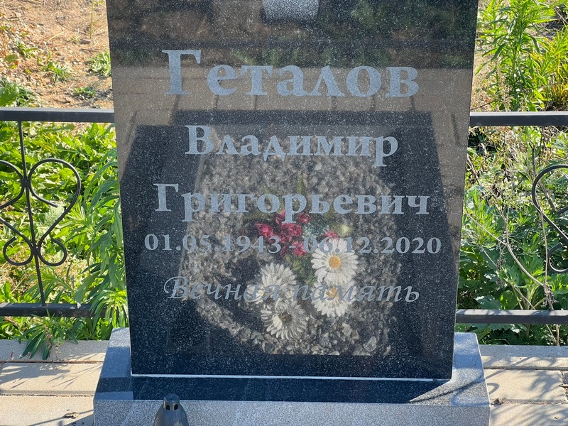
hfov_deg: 25.3
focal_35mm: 77
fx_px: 1263
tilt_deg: -28.5
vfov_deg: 19.1
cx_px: 284
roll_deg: +0.8
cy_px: 213
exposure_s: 1/144
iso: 32
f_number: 2.8
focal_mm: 9
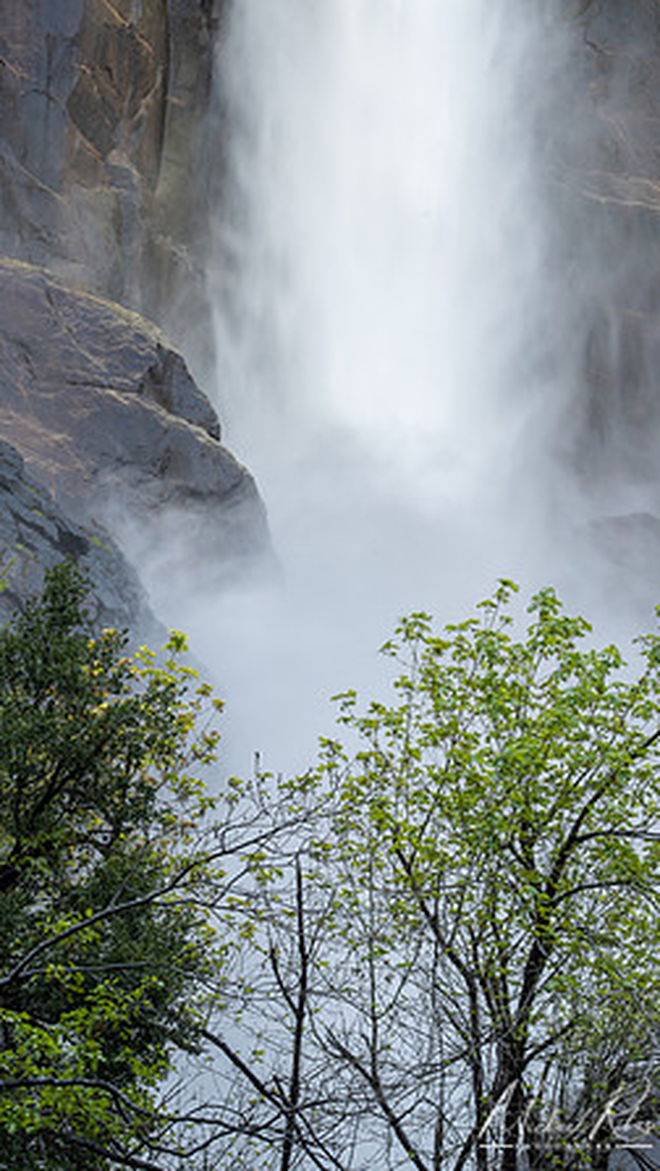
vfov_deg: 11.0
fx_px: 6057
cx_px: 288
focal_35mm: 195
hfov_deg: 6.2
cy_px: 584
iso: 400
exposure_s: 1/25
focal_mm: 185
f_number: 13
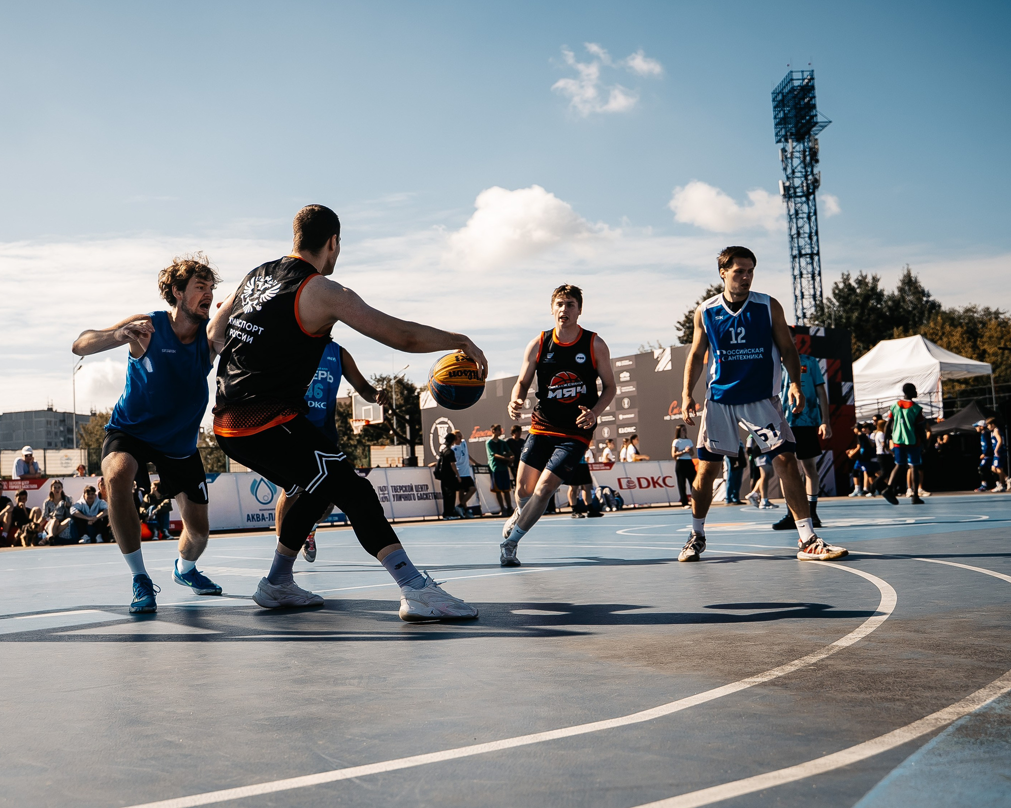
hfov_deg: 47.6
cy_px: 434
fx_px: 1137
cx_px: 387
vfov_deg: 39.1
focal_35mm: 38
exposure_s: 1/1600
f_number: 3.5
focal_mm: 28
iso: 100
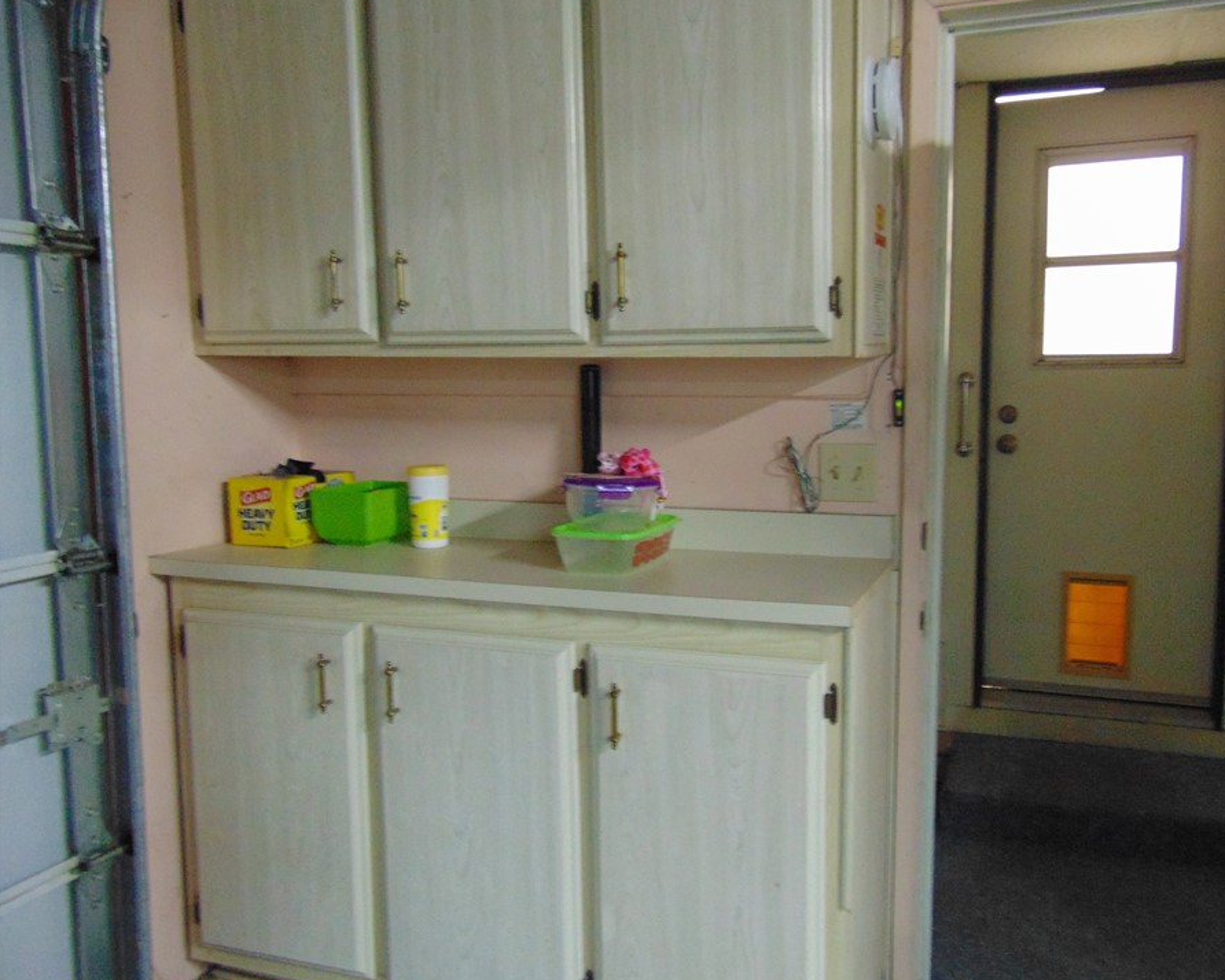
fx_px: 1015
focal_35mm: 28
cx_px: 695
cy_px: 506
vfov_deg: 51.5
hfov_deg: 62.0
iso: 400
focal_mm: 4.5
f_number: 3
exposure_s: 1/13
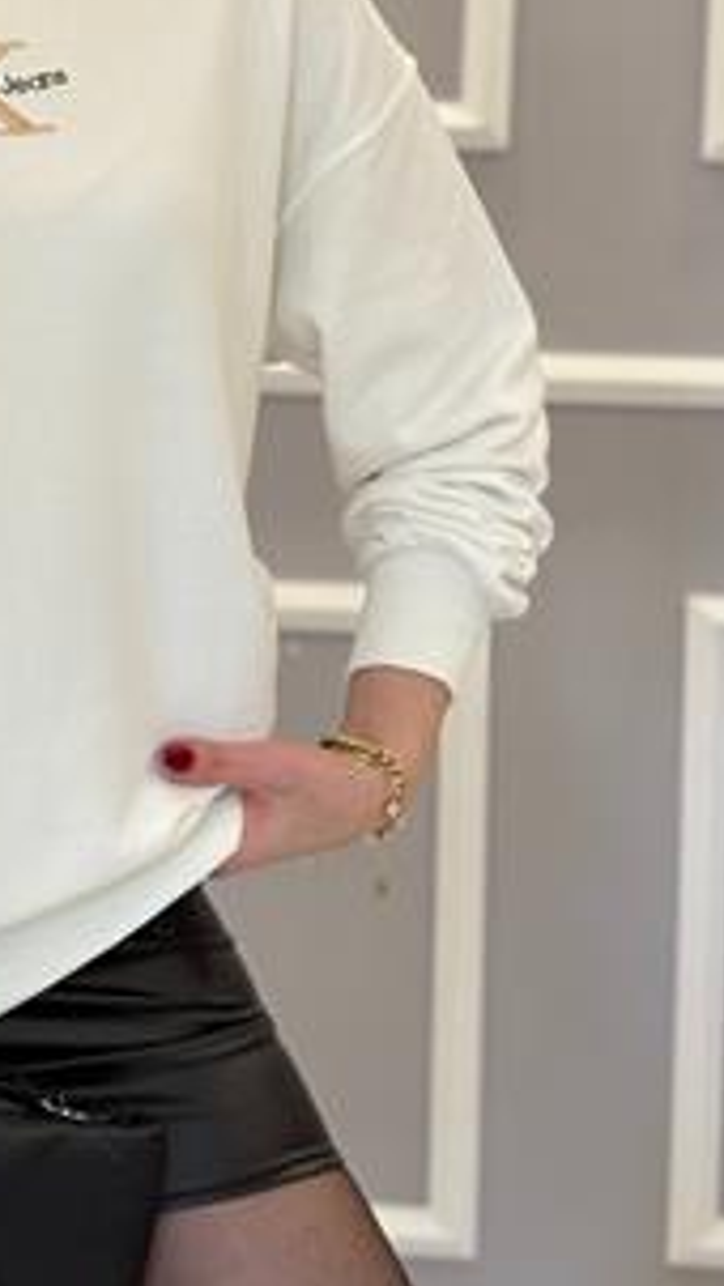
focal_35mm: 90
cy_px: 255
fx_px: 3070
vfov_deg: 23.3
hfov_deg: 13.2
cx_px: -47
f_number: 1.78
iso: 125
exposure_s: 1/144
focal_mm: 6.76
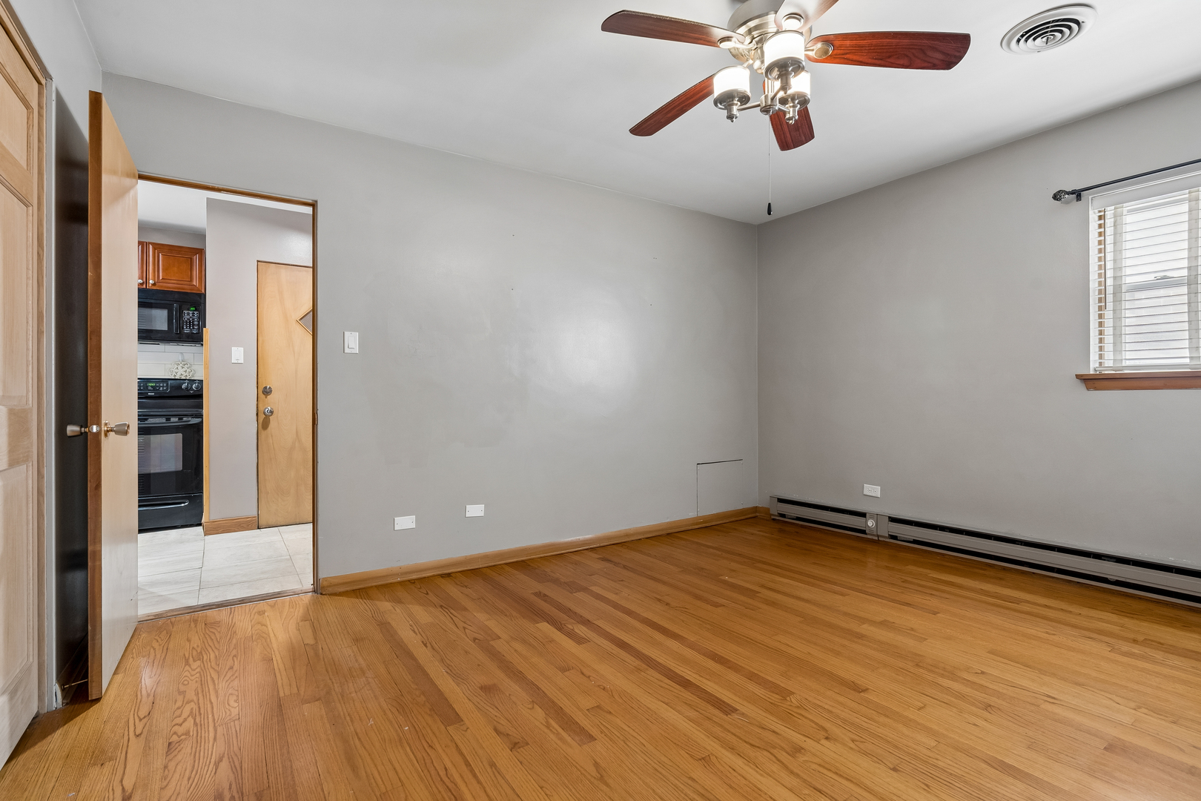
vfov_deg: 73.7
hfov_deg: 96.7
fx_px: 534
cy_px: 400
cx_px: 600
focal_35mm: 16
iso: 400
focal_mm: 16
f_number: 8
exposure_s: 1/5
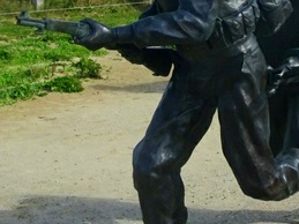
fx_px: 932
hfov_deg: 17.9
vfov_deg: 13.5
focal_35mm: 108
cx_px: 277
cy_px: -9
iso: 80
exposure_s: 1/640
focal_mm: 5.98
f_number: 4
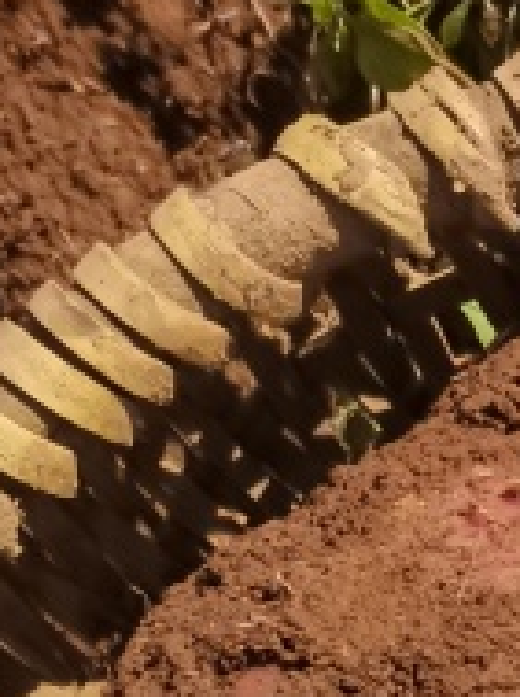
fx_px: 2954
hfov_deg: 9.8
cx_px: 782
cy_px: 1647
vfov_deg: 11.3
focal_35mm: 147
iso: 50
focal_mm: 5.58
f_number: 1.8
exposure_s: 1/1431
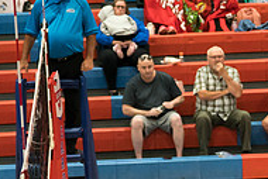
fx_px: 2146
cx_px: 334
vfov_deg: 4.7
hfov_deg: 7.1
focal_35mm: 288
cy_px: 333
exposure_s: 1/1000
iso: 3200
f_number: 2.8
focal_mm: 70
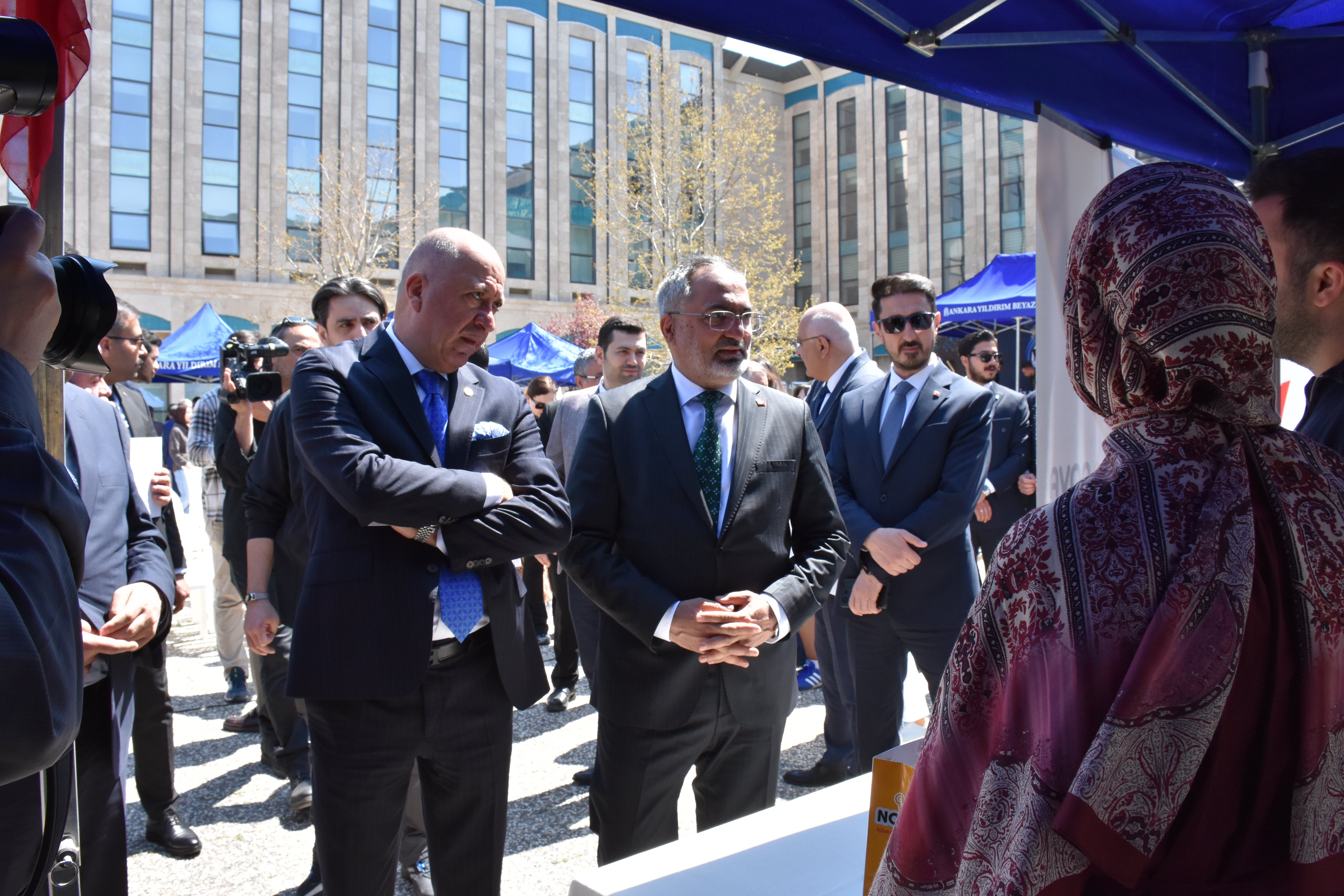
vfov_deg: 46.4
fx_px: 1045
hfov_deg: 65.5
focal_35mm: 28
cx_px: 656
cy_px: 433
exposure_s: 1/500
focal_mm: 18
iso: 1000
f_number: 11
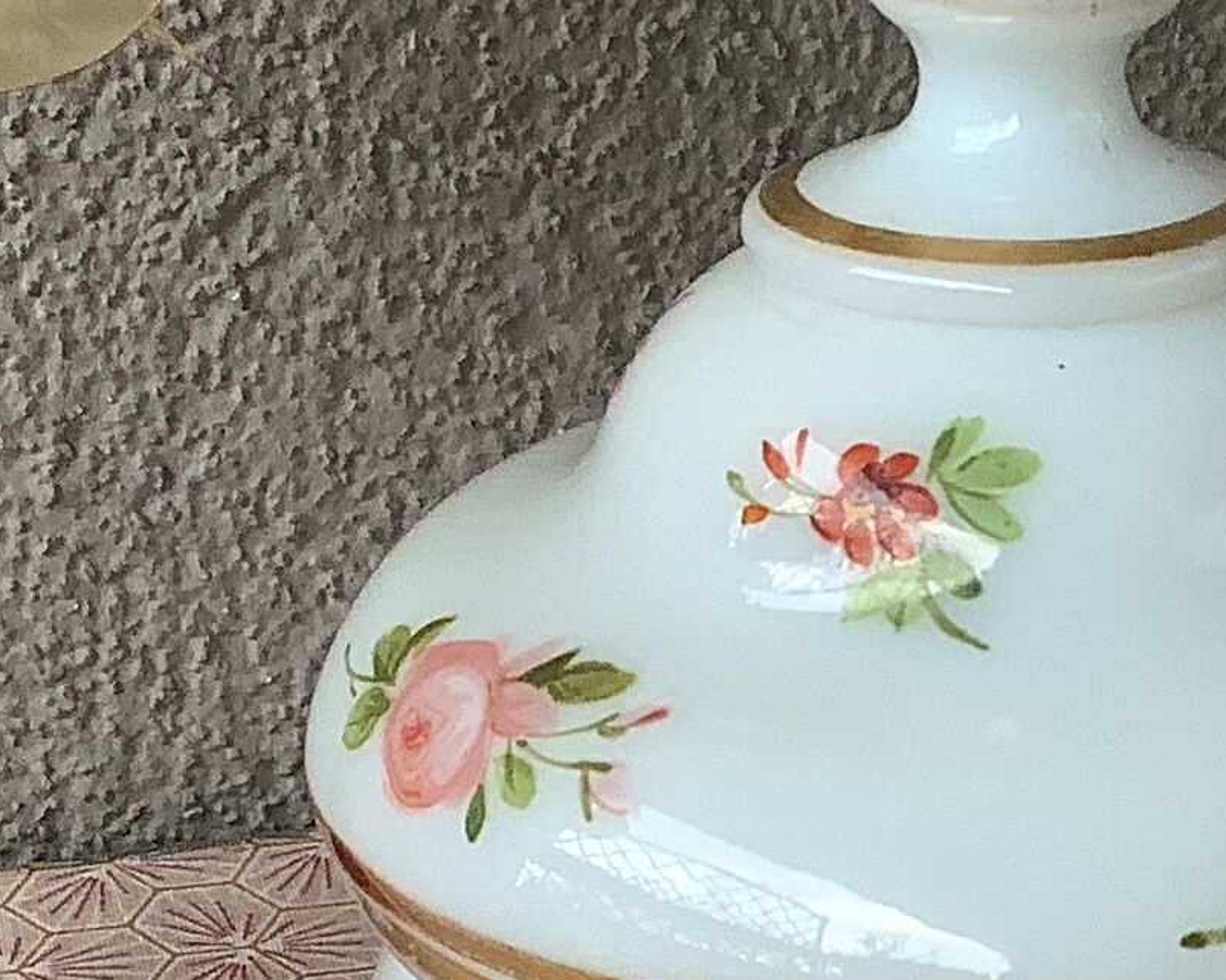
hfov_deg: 15.5
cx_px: 1053
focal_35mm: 123
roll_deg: +1.2
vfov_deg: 12.5
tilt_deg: -20.9
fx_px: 4462
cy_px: 769
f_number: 2.4
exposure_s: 1/120
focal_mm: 3.3
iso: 50
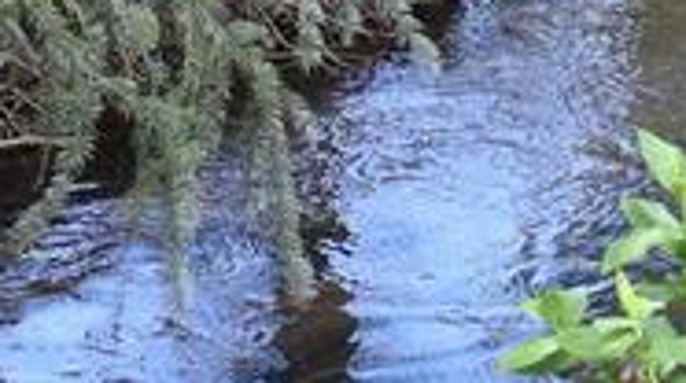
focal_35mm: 156
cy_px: -328
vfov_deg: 7.5
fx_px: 2834
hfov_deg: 13.5
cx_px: 789
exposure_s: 1/250
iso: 560
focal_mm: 18
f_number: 3.5
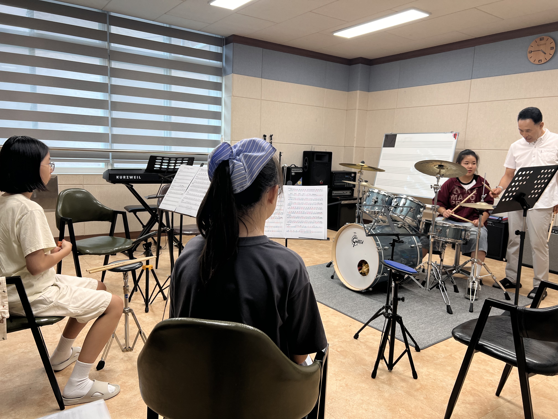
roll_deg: -1.8
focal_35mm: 26
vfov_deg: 53.1
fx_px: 419
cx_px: 279
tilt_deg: -8.8
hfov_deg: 67.3
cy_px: 210
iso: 80
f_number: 1.5
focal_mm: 5.7
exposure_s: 1/120
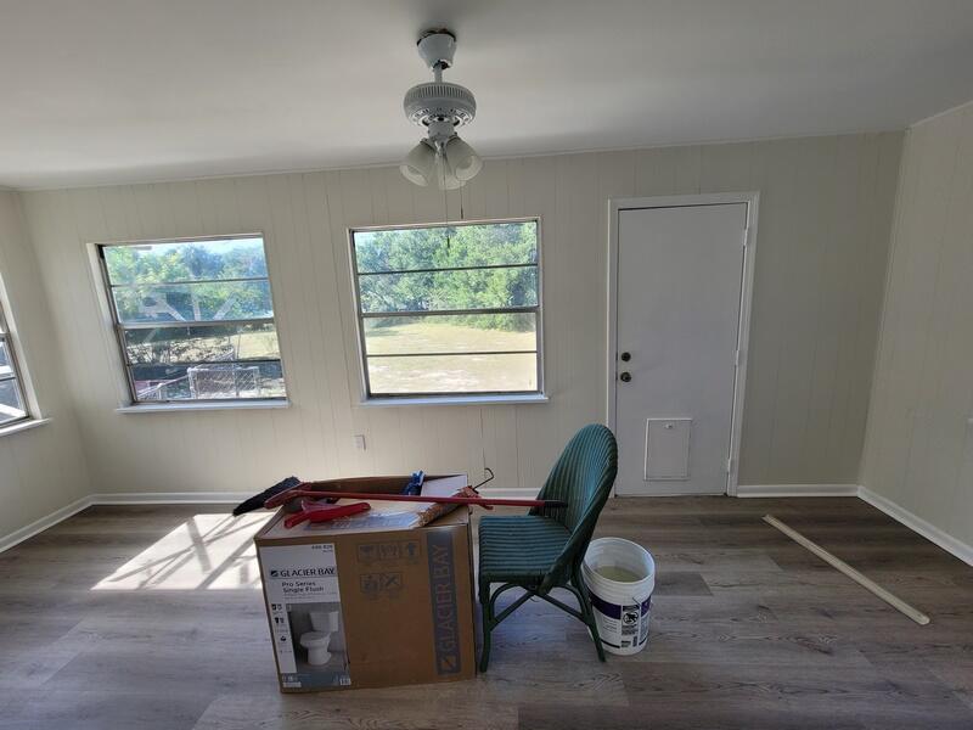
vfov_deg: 89.9
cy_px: 365
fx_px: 365
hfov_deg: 106.2
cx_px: 486
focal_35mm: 13
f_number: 2.2
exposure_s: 1/229
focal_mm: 2.2
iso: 64
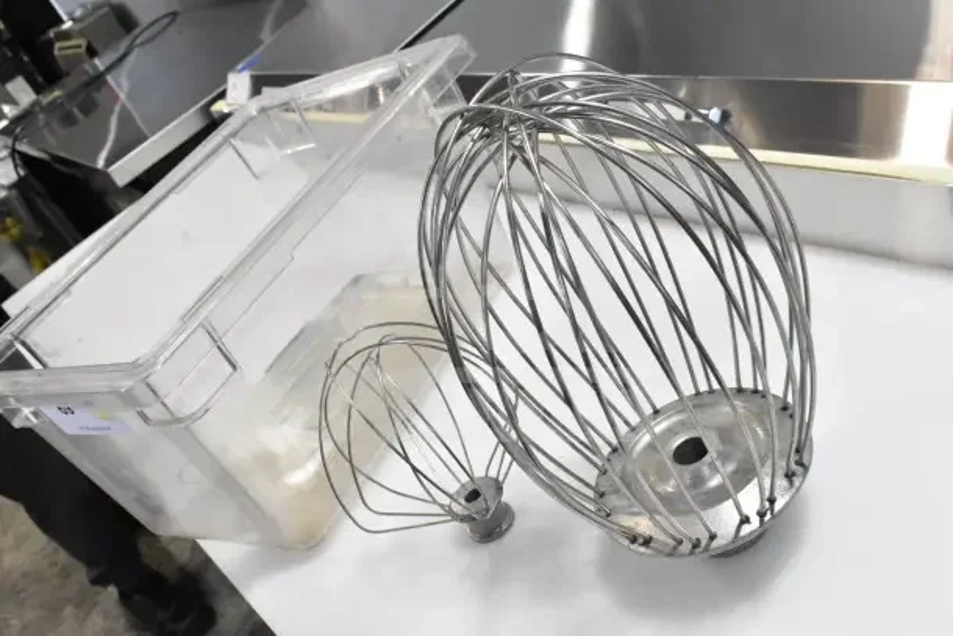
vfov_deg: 34.2
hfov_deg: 49.5
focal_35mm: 39
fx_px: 1033
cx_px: 476
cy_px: 318
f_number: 10
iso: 6400
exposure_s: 1/400
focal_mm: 26
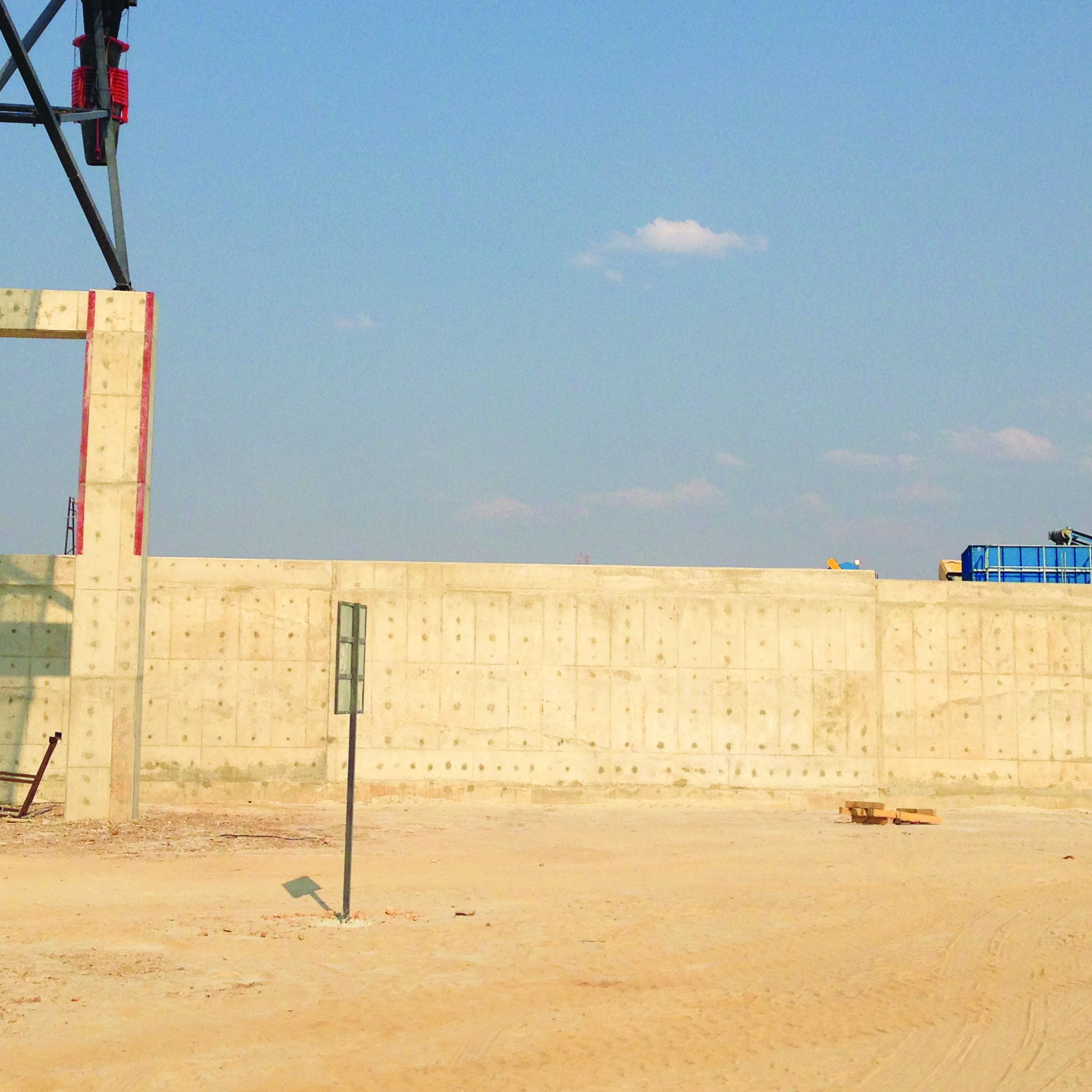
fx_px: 1999
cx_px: 486
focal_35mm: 56
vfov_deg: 30.5
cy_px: 429
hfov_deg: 30.5
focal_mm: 4.12
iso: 50
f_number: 2.4
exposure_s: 1/2710
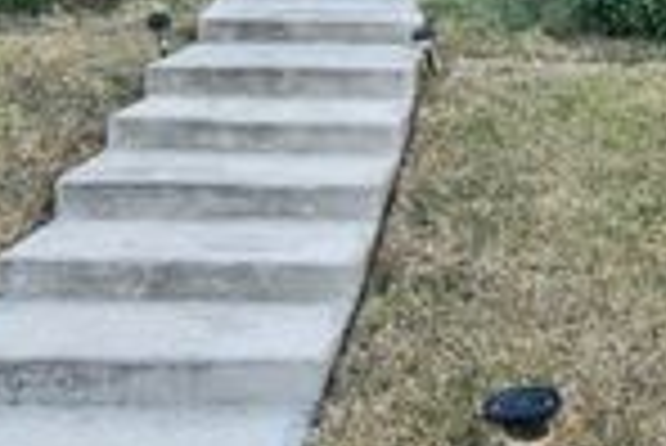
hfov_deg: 34.1
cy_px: -38
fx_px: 1031
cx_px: 580
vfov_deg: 23.0
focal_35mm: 56
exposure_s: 1/15
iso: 640
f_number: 16
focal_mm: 11
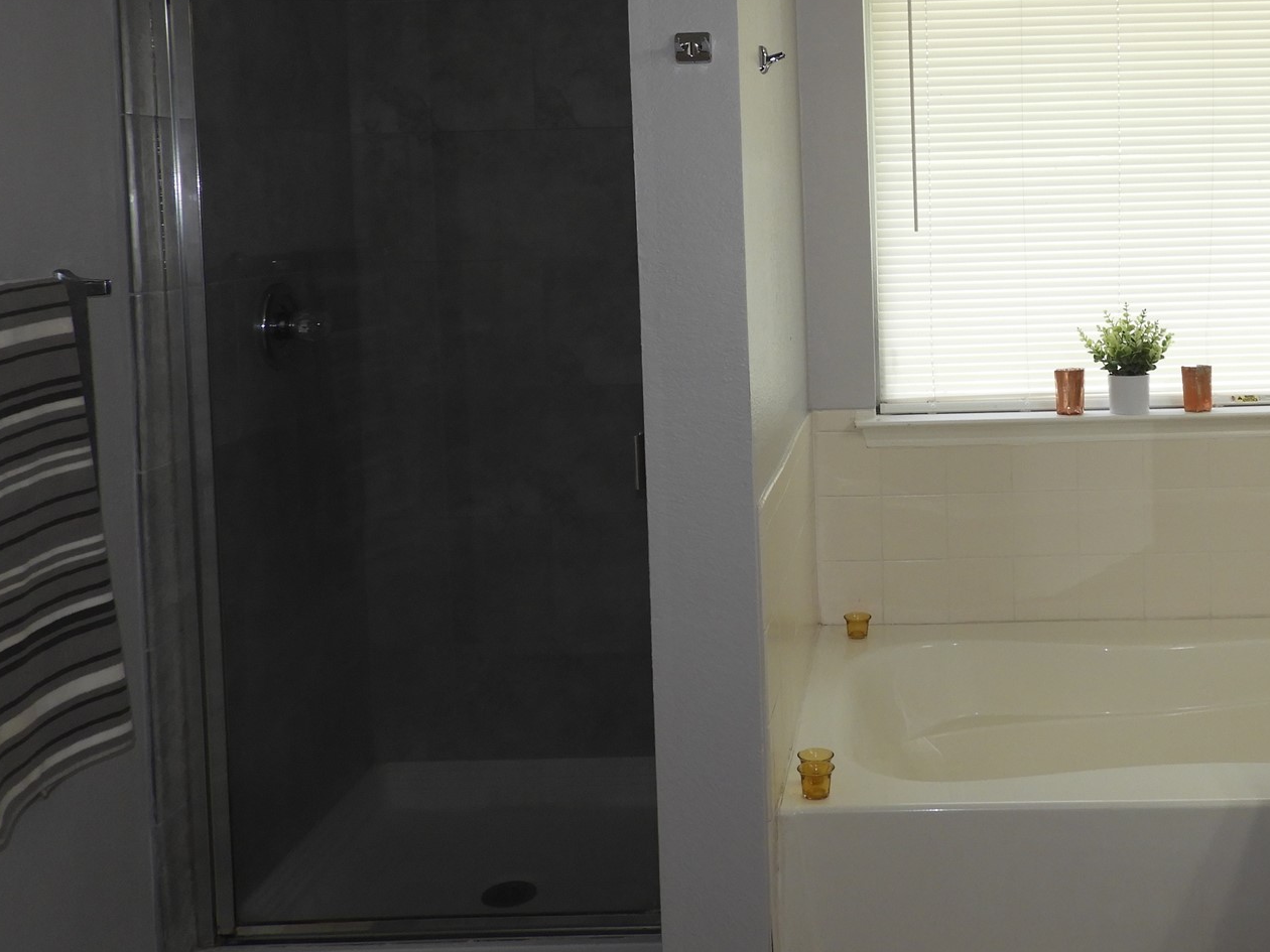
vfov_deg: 36.0
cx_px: 908
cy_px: 244
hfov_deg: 46.6
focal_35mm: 39
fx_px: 1431
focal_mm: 4.3
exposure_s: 1/40
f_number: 3.3
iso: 100
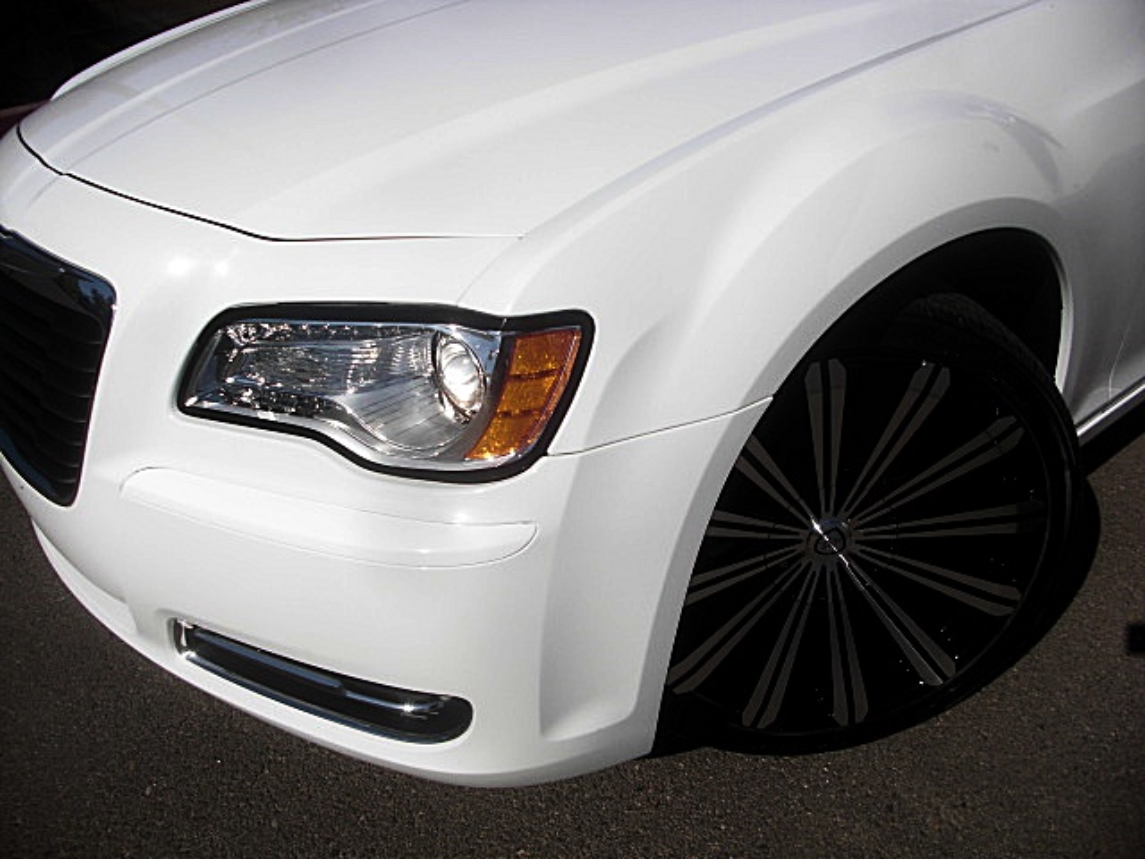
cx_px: 572
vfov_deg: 39.7
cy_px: 430
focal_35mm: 36
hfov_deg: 51.4
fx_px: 1191
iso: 50
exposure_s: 1/320
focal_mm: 6.3
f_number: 7.9
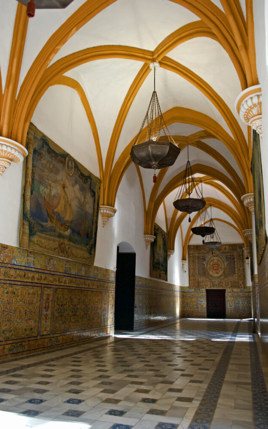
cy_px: 216
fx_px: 327
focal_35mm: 28
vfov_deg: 66.5
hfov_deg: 44.6
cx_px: 127
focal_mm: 18
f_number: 3.5
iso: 400
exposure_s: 1/80
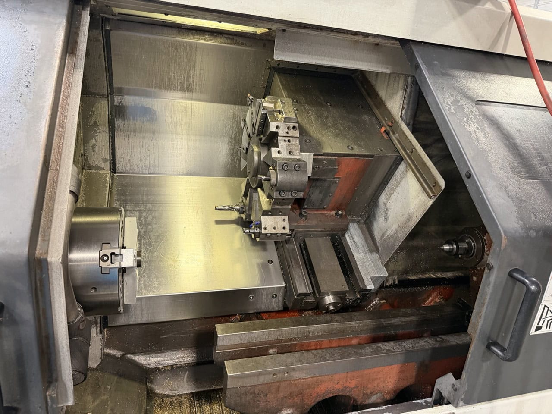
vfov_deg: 56.8
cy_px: 207
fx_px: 383
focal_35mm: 24
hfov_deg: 71.6
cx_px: 276
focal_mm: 6.8
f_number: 1.8
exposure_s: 1/60
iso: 320
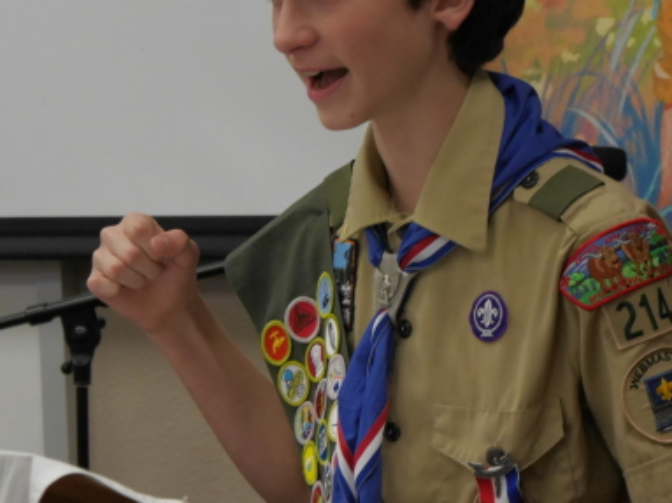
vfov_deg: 6.5
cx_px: 70
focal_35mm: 230
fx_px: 4464
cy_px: 196
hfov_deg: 8.6
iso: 1600
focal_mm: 55
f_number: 5.1
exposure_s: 1/125
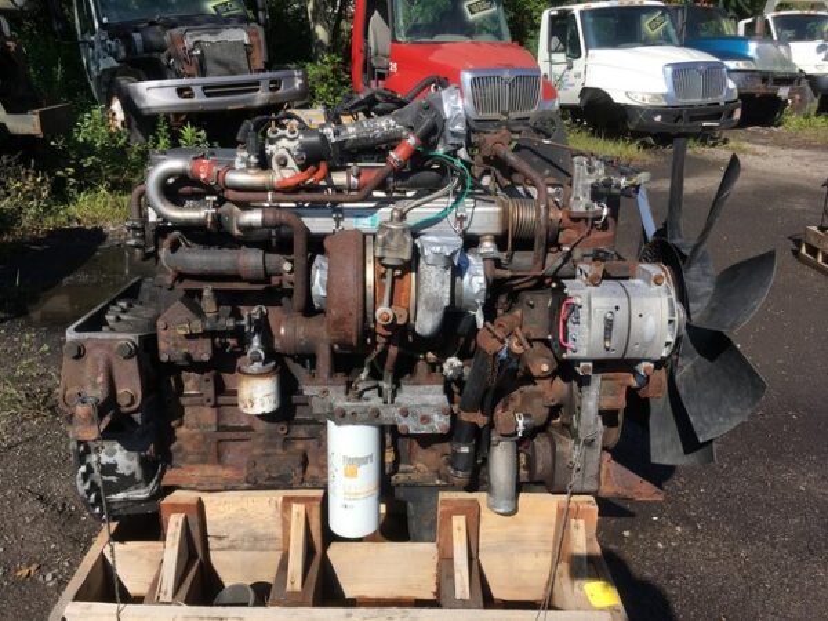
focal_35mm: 29
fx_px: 694
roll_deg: -1.3
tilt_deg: -20.5
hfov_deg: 61.7
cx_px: 414
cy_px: 310
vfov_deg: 48.2
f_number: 2.2
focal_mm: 4.15
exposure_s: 1/1374
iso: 25
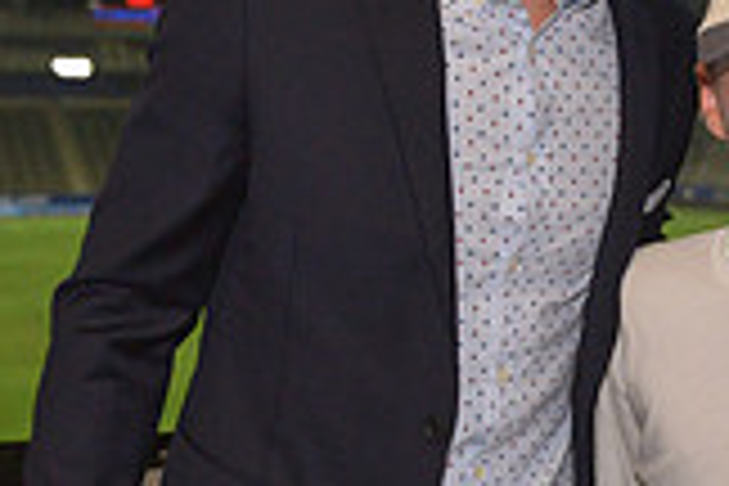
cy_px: 241
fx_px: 1741
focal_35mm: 86
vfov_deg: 15.9
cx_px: 572
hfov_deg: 23.3
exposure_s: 1/1600
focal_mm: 24
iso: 2500
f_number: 3.2
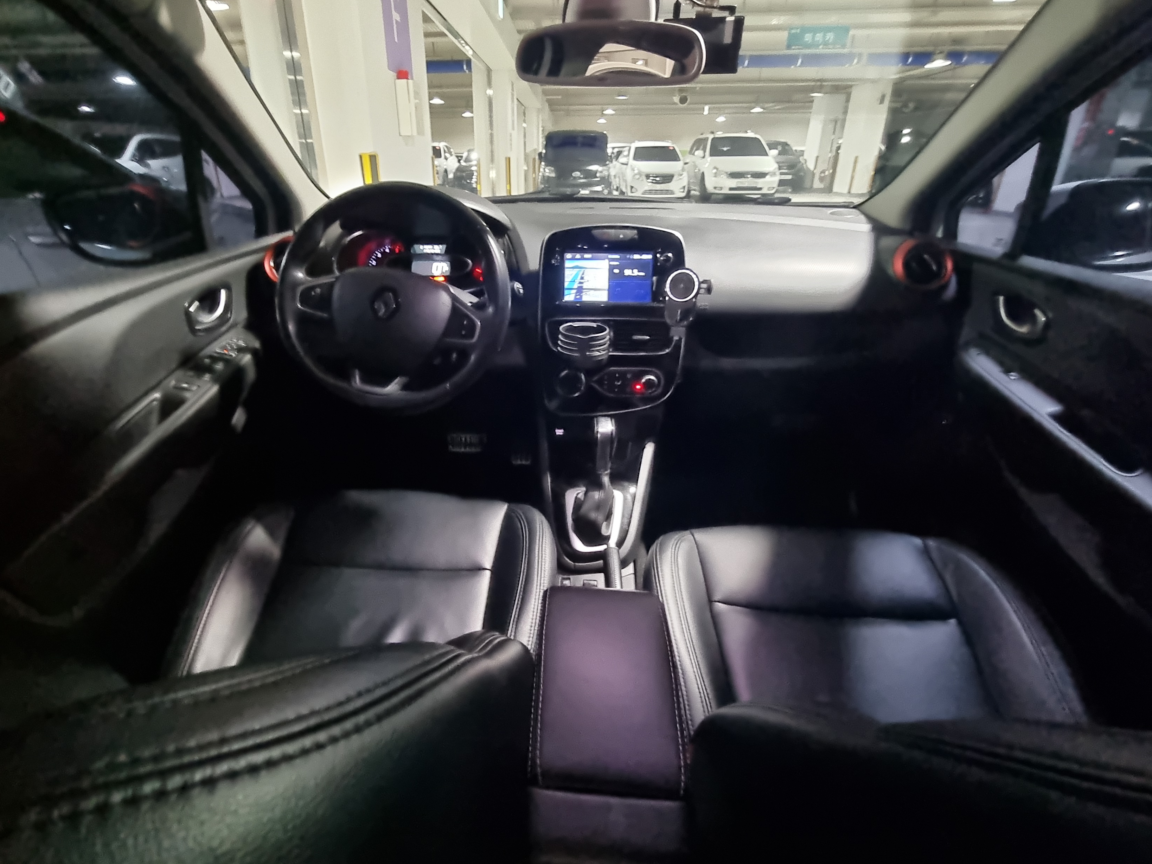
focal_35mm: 16
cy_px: 436
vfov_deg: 78.1
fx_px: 532
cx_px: 528
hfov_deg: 94.3
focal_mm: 2.2
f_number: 2.2
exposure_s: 1/24
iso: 1250
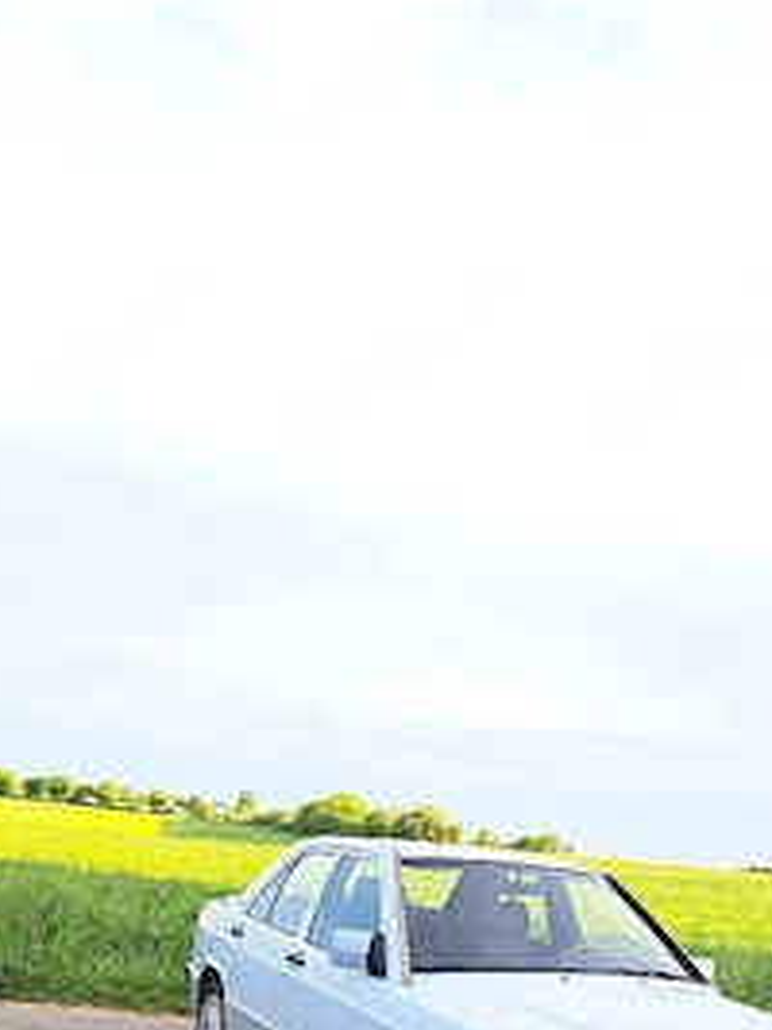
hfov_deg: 39.3
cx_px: 486
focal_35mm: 36
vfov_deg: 50.3
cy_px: 698
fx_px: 1071
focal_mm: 5.23
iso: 50
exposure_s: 1/109
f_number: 1.8
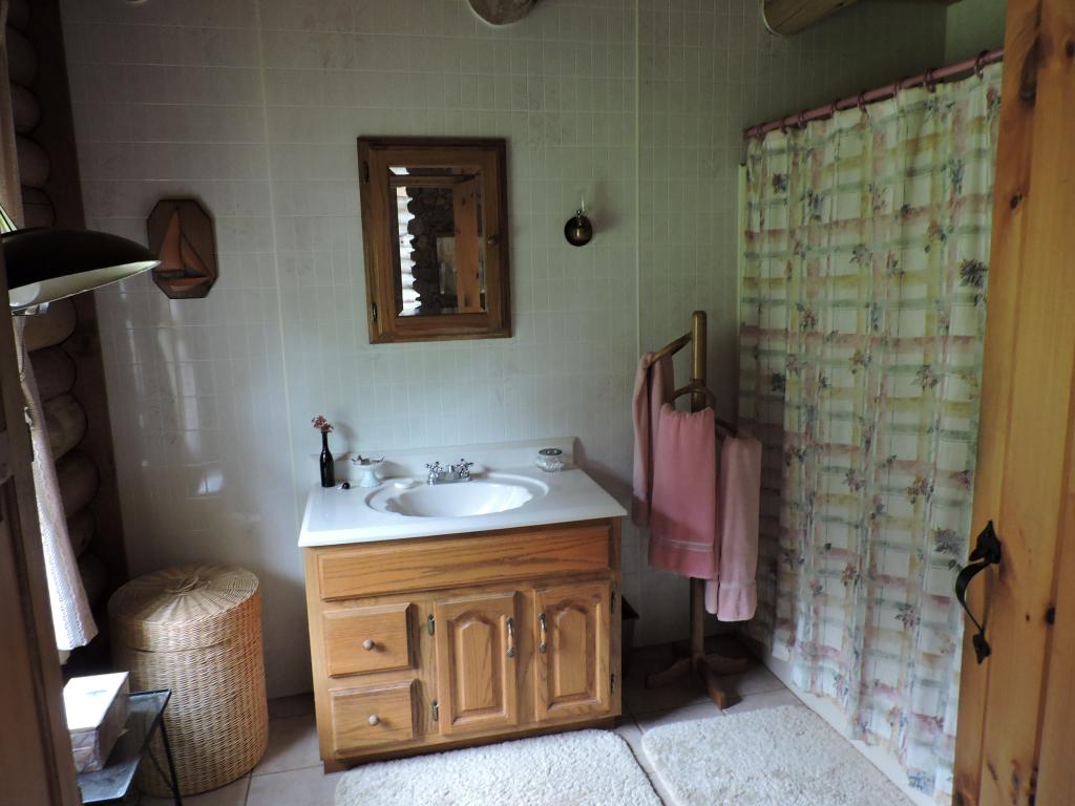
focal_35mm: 24
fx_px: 745
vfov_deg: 56.8
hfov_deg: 71.6
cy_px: 403
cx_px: 538
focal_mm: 4.3
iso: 400
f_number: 3
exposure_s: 1/8
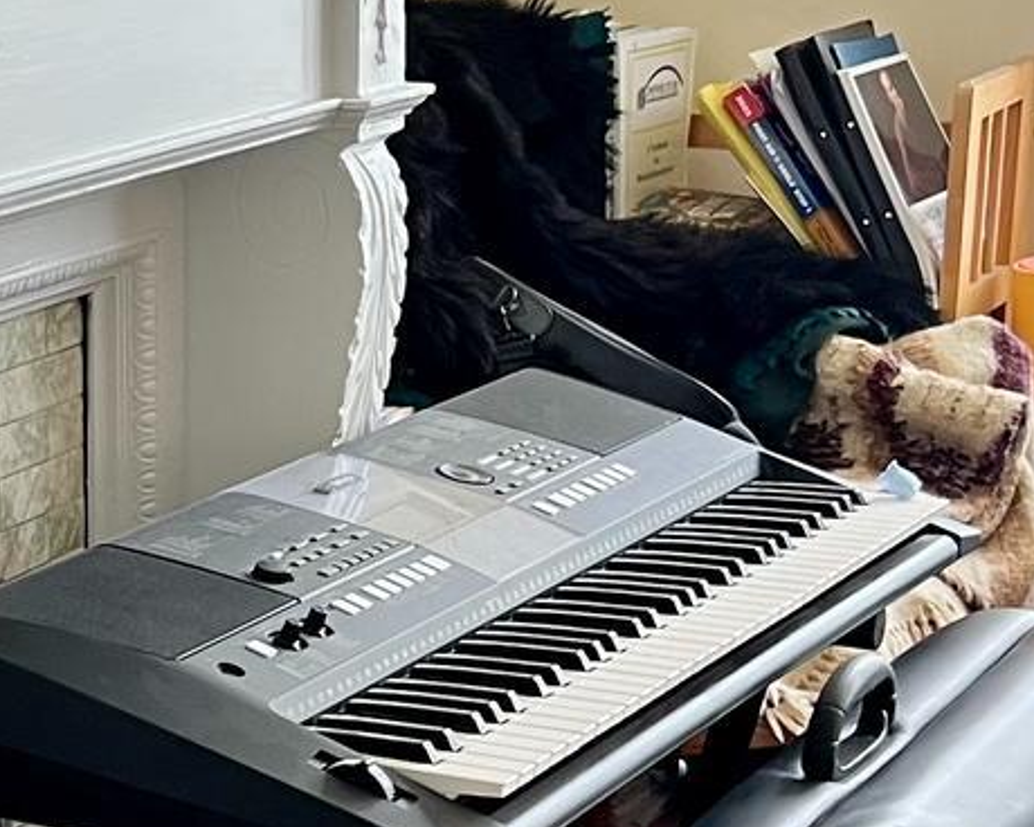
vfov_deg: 13.5
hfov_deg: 16.5
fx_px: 3458
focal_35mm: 113
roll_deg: +1.3
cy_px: 746
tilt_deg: -18.3
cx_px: -115
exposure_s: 1/69
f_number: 1.5
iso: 125
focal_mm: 5.7
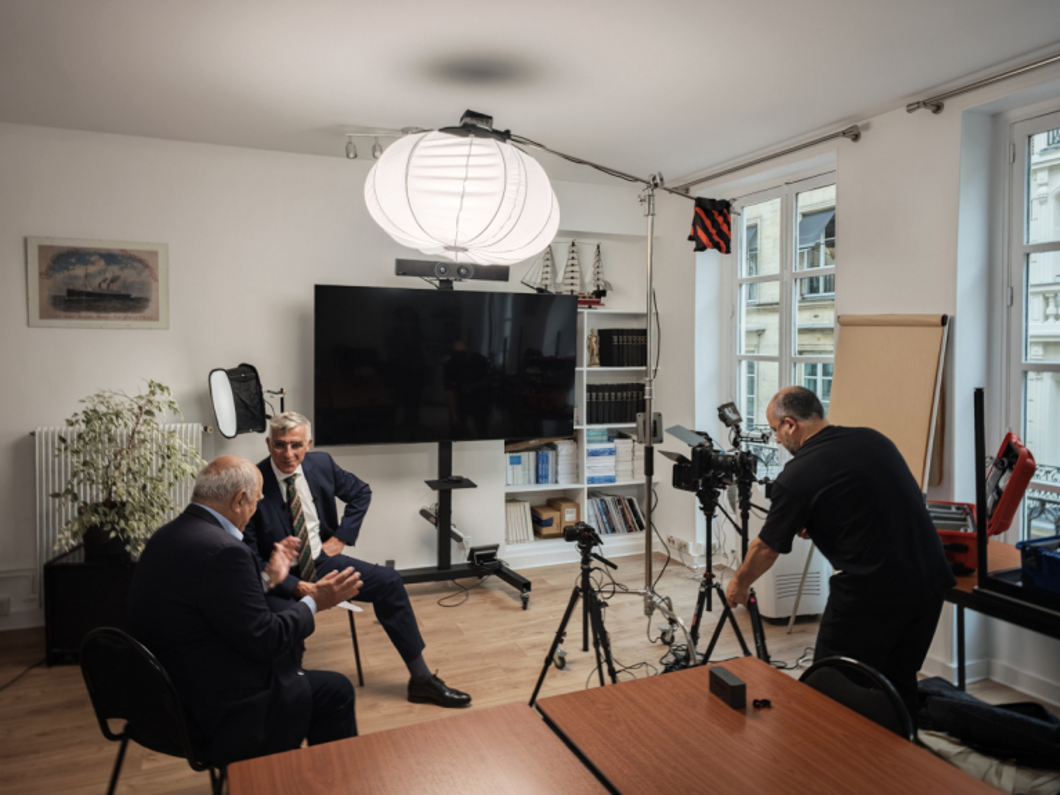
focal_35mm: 24
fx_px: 735
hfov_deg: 71.6
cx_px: 539
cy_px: 383
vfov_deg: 56.8
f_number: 2.8
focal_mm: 8.72
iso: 400
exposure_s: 1/50.1
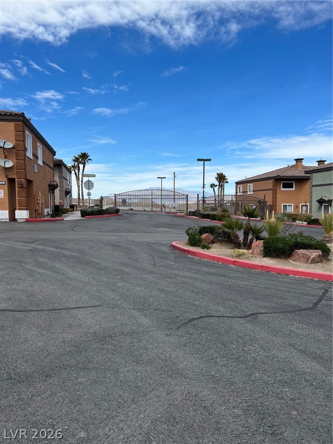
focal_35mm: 26
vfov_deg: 67.3
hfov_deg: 53.1
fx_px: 333
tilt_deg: -2.3
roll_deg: +1.7
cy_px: 222
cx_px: 166
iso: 50
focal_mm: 5.7
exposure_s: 1/3831
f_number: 1.5
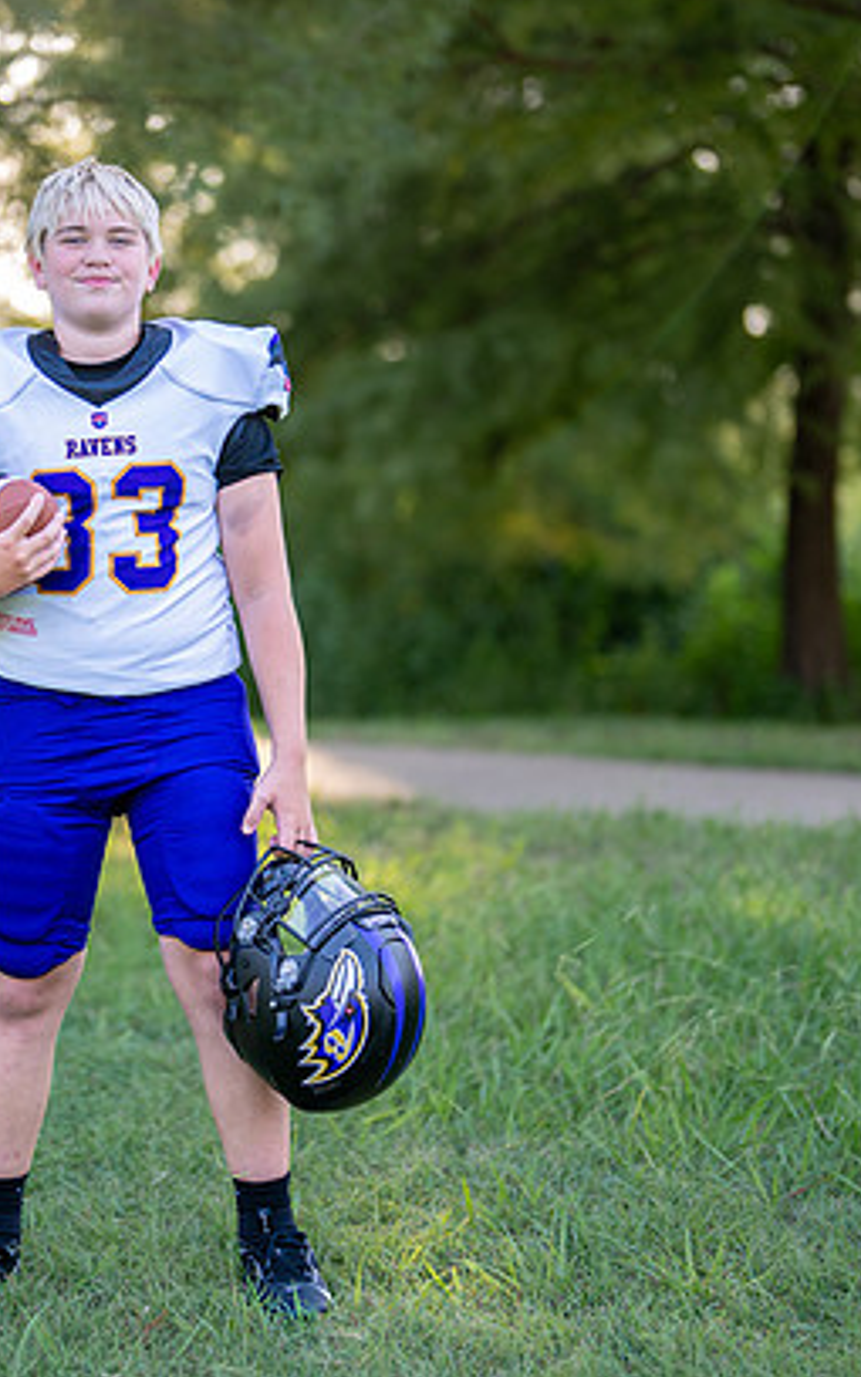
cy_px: 654
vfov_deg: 23.8
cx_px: 181
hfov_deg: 14.9
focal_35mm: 87
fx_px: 3266
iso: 160
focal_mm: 50
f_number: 1.2
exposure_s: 1/1250
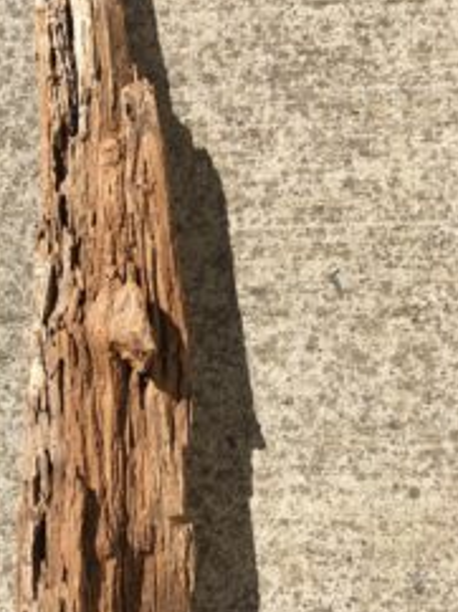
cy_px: 349
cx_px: 91
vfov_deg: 39.6
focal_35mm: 48
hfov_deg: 29.5
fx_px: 848
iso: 25
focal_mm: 4.15
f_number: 2.2
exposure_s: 1/2653
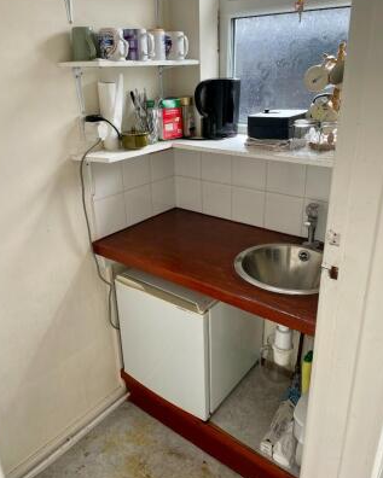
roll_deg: +1.3
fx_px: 397
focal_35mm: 28
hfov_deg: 51.5
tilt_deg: -21.7
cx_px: 187
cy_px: 226
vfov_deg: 62.2
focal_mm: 4.2
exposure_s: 1/121
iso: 40
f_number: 1.6
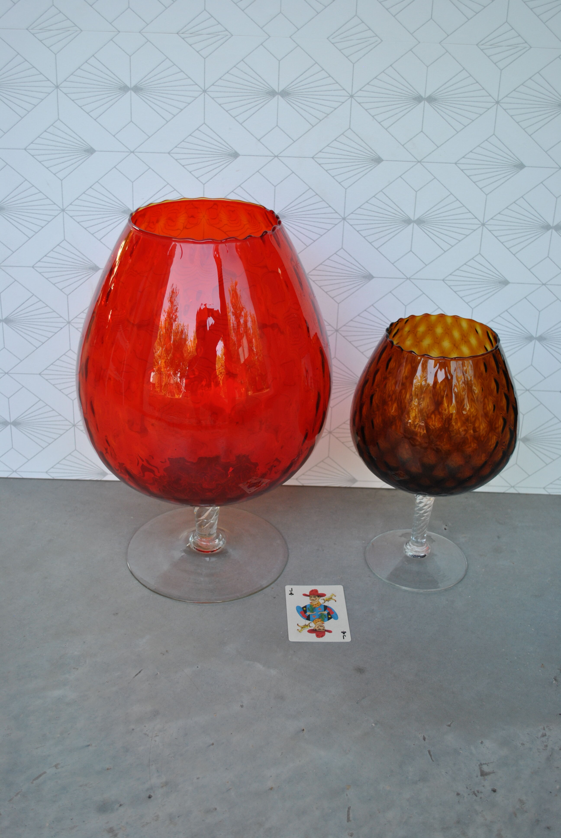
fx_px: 839
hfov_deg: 37.0
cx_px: 280
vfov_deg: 53.1
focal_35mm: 36
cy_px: 419
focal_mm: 24
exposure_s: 1/80
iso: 200
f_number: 4.5
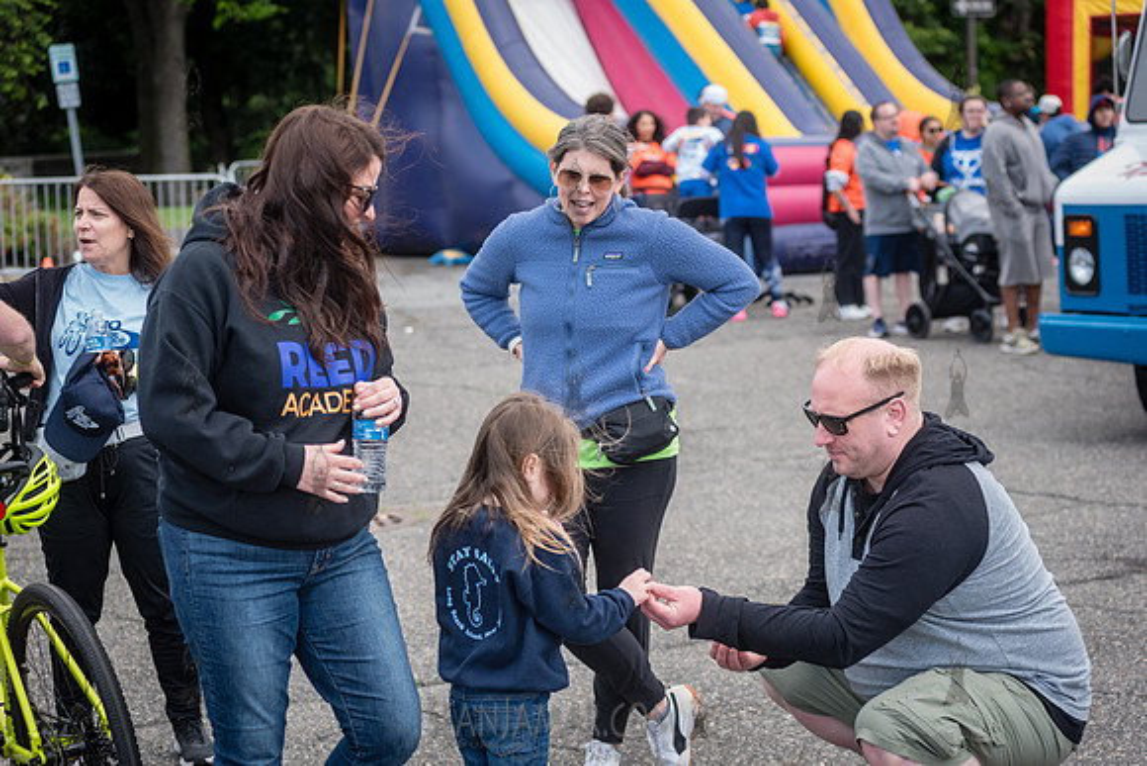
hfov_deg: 25.4
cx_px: 574
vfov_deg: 17.1
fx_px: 2549
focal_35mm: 80
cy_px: 383
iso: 1000
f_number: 4
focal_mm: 80
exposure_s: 1/2500
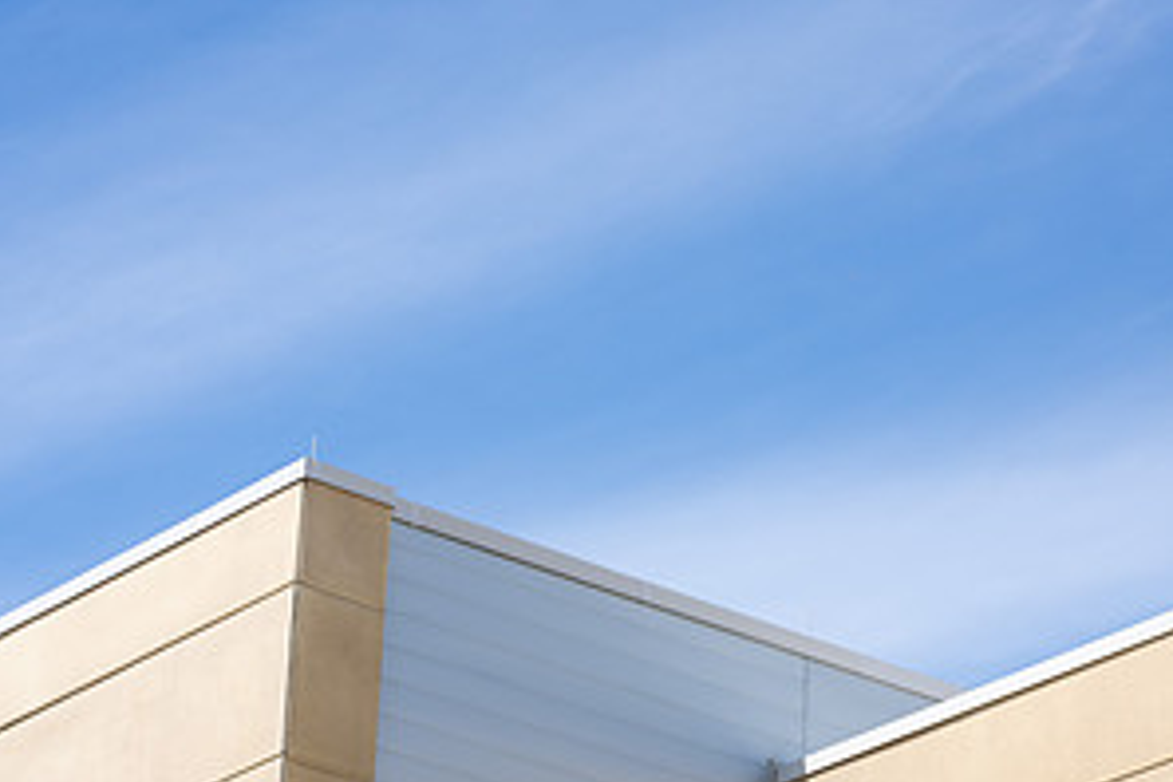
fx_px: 5180
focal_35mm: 159
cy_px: 885
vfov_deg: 8.6
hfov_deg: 12.9
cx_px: 588
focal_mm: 105
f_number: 8
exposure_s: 1/200
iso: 100
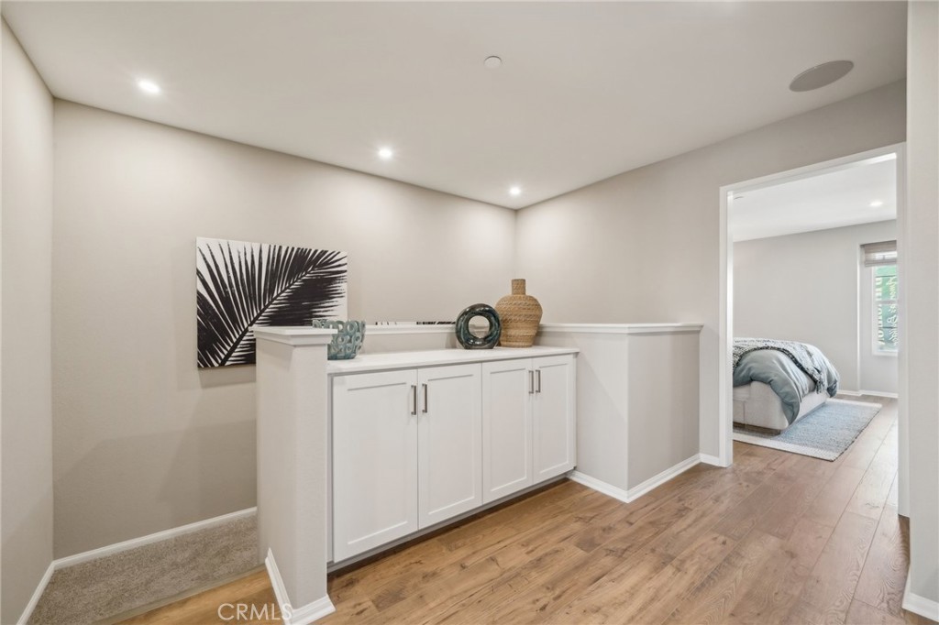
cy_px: 312
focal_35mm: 13
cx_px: 470
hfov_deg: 108.3
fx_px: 339
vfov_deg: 85.4
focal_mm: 13
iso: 400
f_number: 9
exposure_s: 1/8
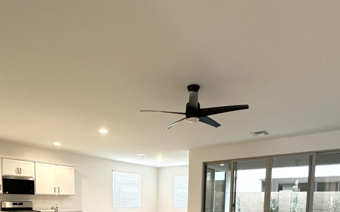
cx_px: 166
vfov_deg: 40.6
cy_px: 220
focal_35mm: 26
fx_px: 241
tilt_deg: -4.4
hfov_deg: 70.4
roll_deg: -1.3
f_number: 2.2
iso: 250
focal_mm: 2.22
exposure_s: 1/60
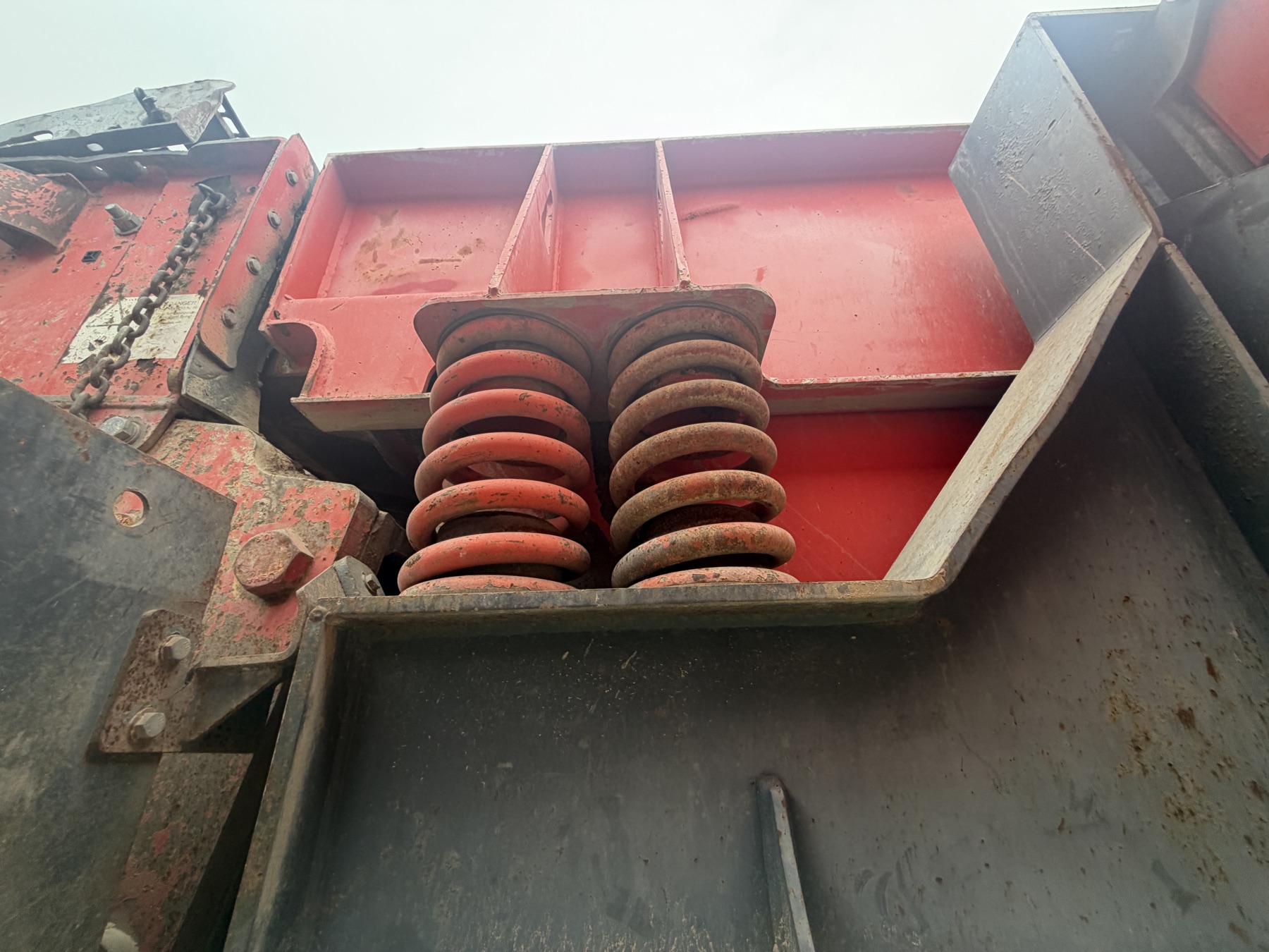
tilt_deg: +29.7
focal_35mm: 14
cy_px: 476
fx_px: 513
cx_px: 634
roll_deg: +2.0
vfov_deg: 85.7
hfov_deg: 102.1
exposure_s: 1/121
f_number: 2.2
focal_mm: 2.22
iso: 80
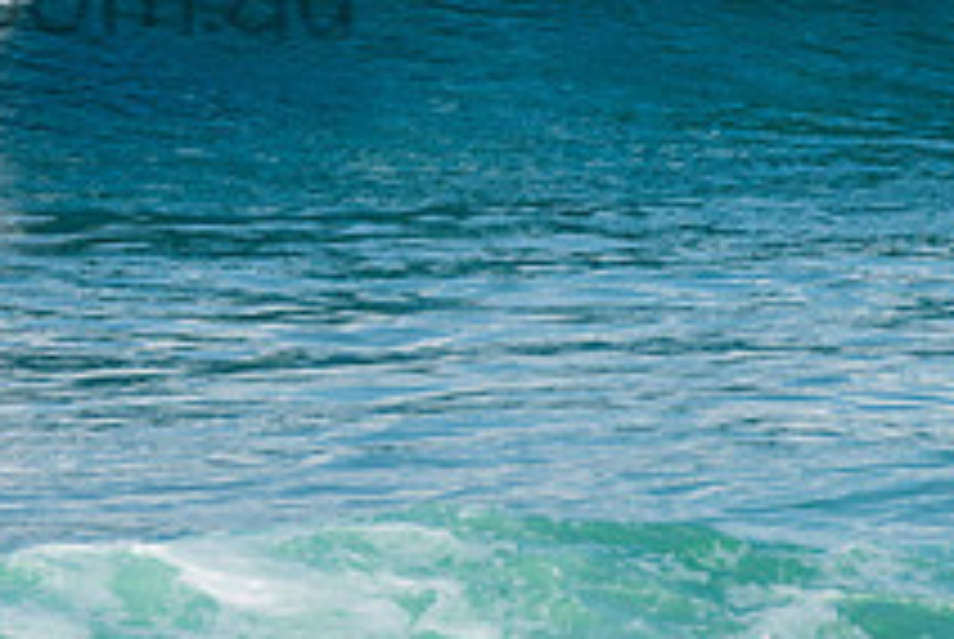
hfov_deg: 1.5
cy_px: -70
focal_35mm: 1365
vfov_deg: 1.0
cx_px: -122
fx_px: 36222
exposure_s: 1/2000
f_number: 5.6
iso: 160
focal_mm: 500
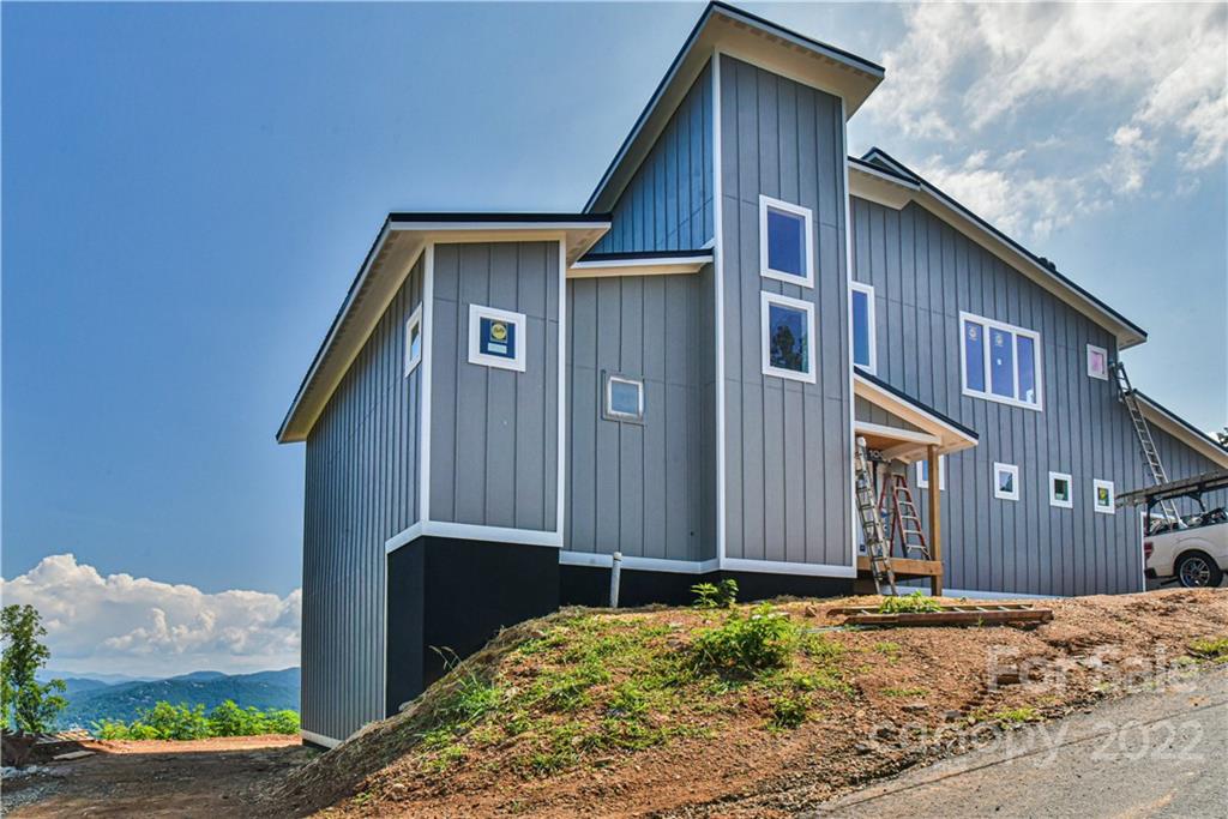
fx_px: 819
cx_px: 614
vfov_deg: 53.1
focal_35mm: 24
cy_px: 410
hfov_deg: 73.7
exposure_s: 1/640
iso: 1600
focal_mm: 24
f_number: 13
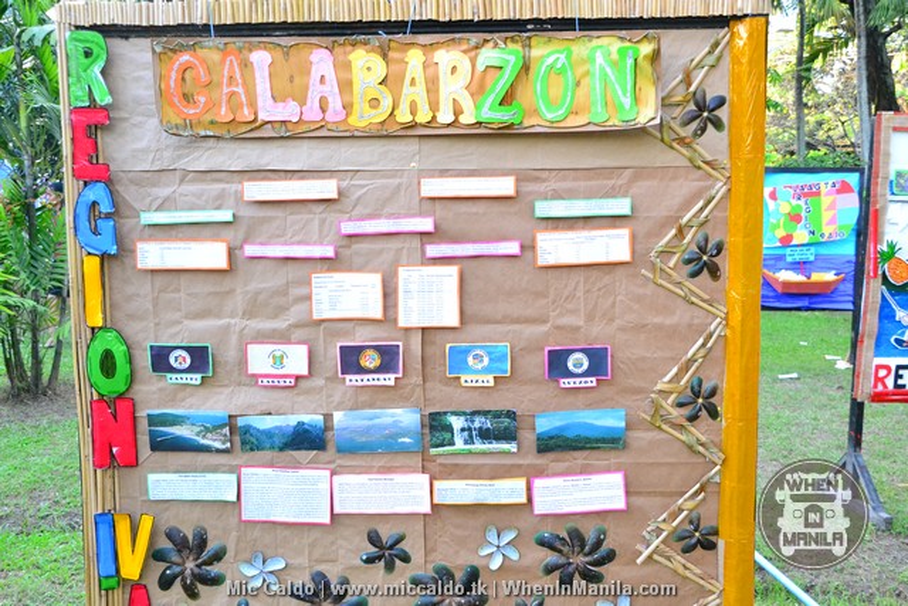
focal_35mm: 39
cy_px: 303
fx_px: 984
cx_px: 454
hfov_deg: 49.5
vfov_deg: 34.2
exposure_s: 1/200
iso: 3200
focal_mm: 26
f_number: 6.3
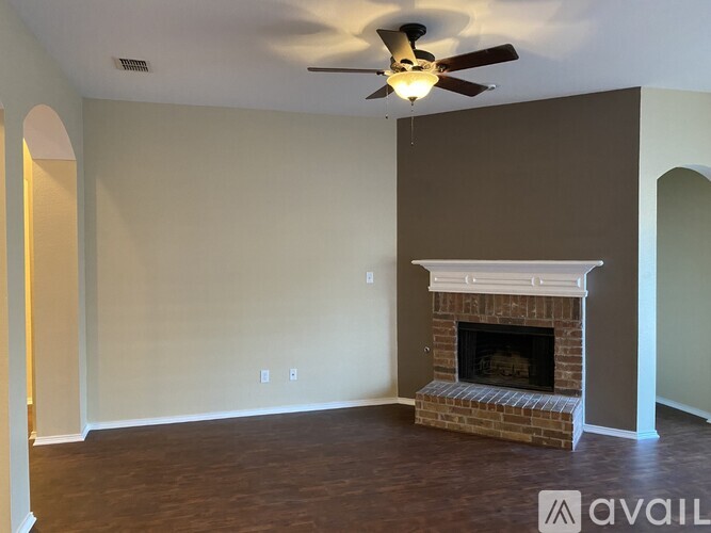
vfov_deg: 53.0
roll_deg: -0.3
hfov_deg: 67.3
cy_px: 266
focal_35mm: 26
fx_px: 534
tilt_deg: -1.3
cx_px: 356
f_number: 1.8
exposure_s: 1/40
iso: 500
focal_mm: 4.25
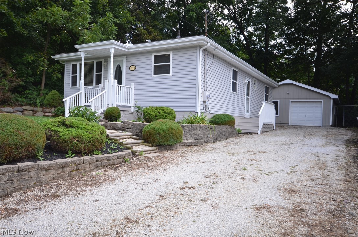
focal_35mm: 30
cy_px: 118
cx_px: 179
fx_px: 298
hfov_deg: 62.0
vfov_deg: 43.4
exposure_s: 1/160
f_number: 6.3
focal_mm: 20
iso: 200
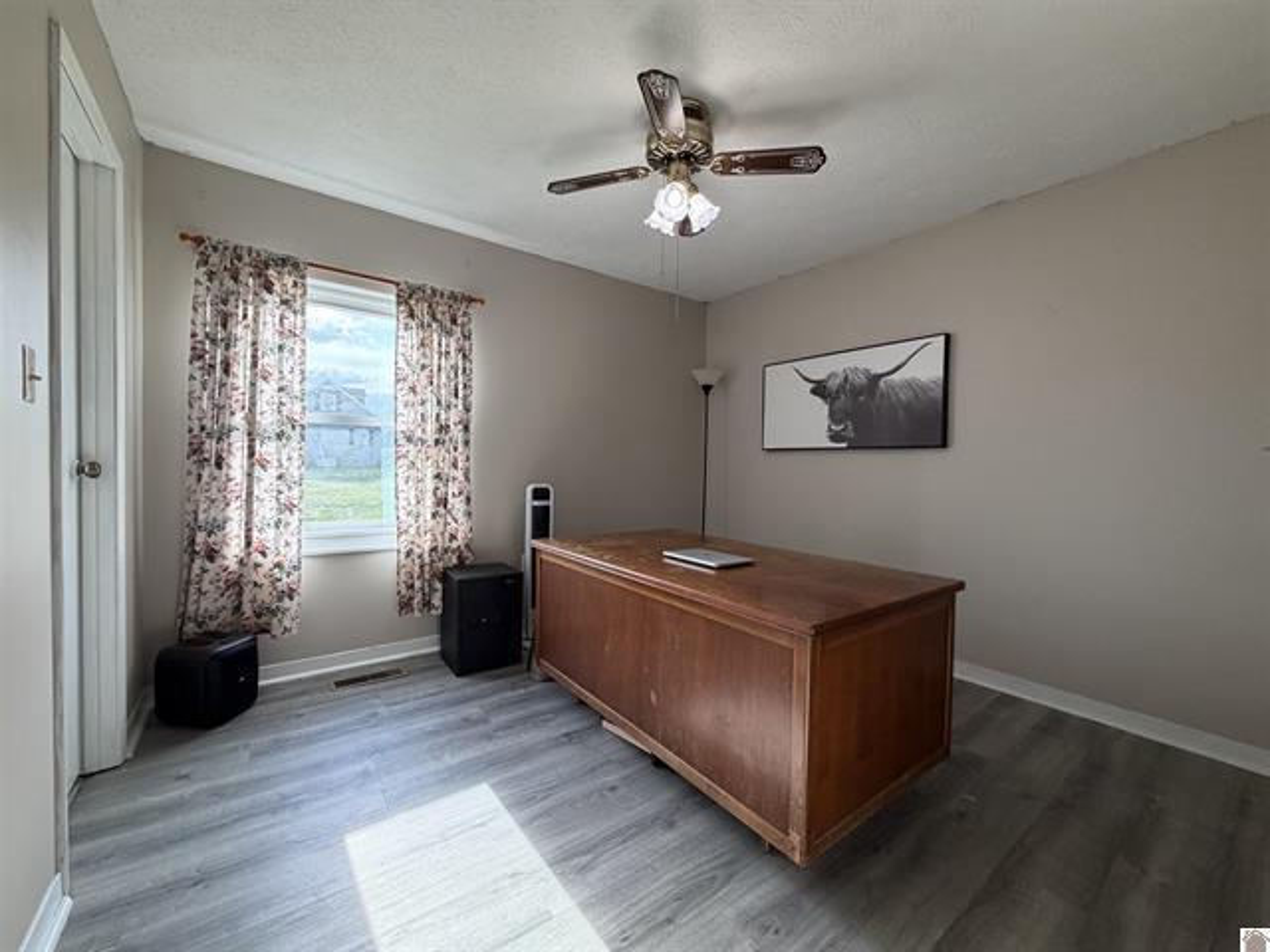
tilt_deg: -2.1
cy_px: 476
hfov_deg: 102.1
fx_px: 514
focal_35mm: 14
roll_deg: -0.6
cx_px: 635
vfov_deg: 85.7
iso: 160
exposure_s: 1/120
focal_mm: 2.22
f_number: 2.2
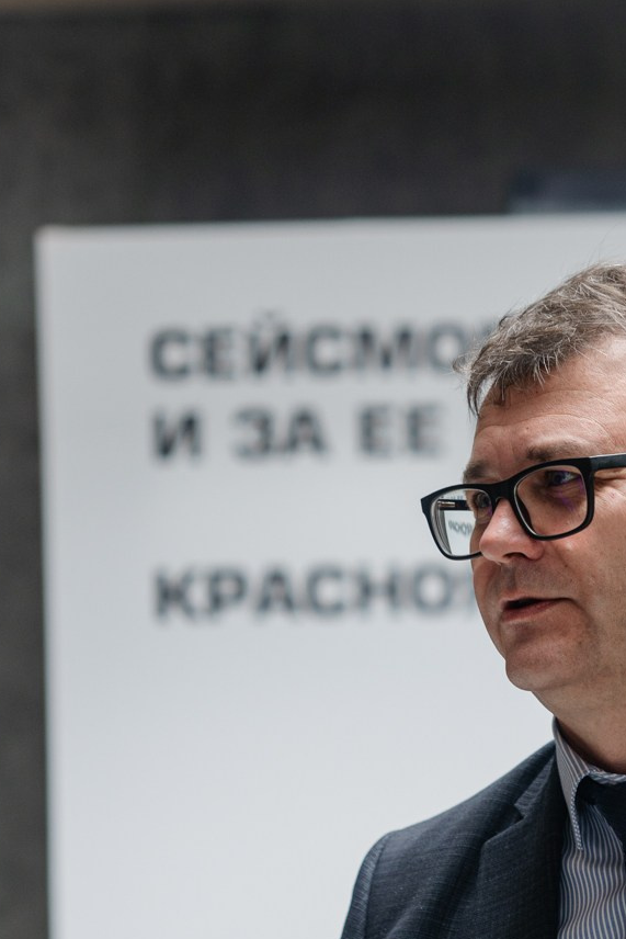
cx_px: 633
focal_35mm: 157
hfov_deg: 8.7
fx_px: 4093
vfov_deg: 13.1
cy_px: 577
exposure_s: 1/125
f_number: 2.8
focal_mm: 70
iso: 200
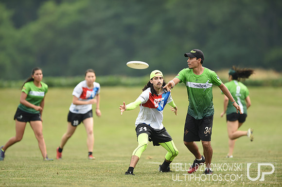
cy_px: 94
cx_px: 141
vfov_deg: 3.4
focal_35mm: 400
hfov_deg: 5.2
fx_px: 3129
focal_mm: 400
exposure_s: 1/1600
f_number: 2.8
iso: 320
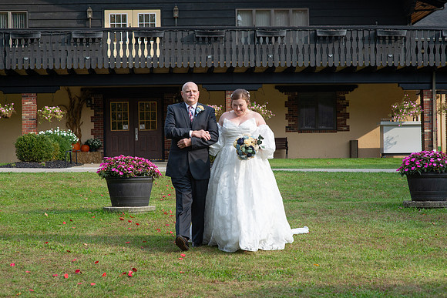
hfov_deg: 23.1
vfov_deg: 15.5
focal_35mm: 88
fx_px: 1095
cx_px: 224
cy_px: 149
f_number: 6.3
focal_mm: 85
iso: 640
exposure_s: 1/1250
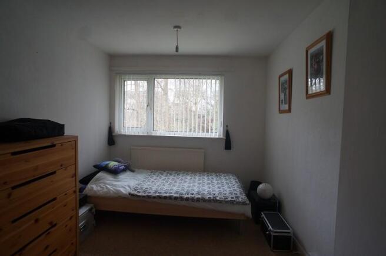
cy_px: 128
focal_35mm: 24
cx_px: 193
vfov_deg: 53.0
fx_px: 257
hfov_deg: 73.8
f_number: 4
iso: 320
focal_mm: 16
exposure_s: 1/60
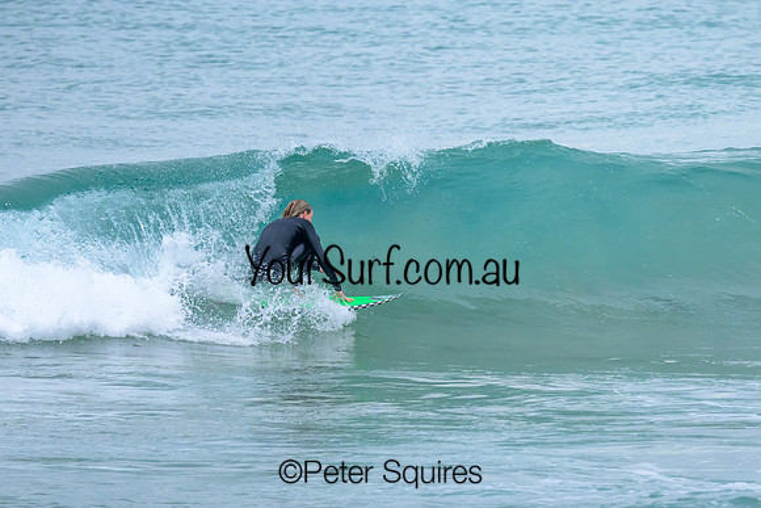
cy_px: 187
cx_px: 465
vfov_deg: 1.3
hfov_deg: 1.9
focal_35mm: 1097
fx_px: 23195
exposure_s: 1/1600
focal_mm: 800
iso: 2200
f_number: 6.3
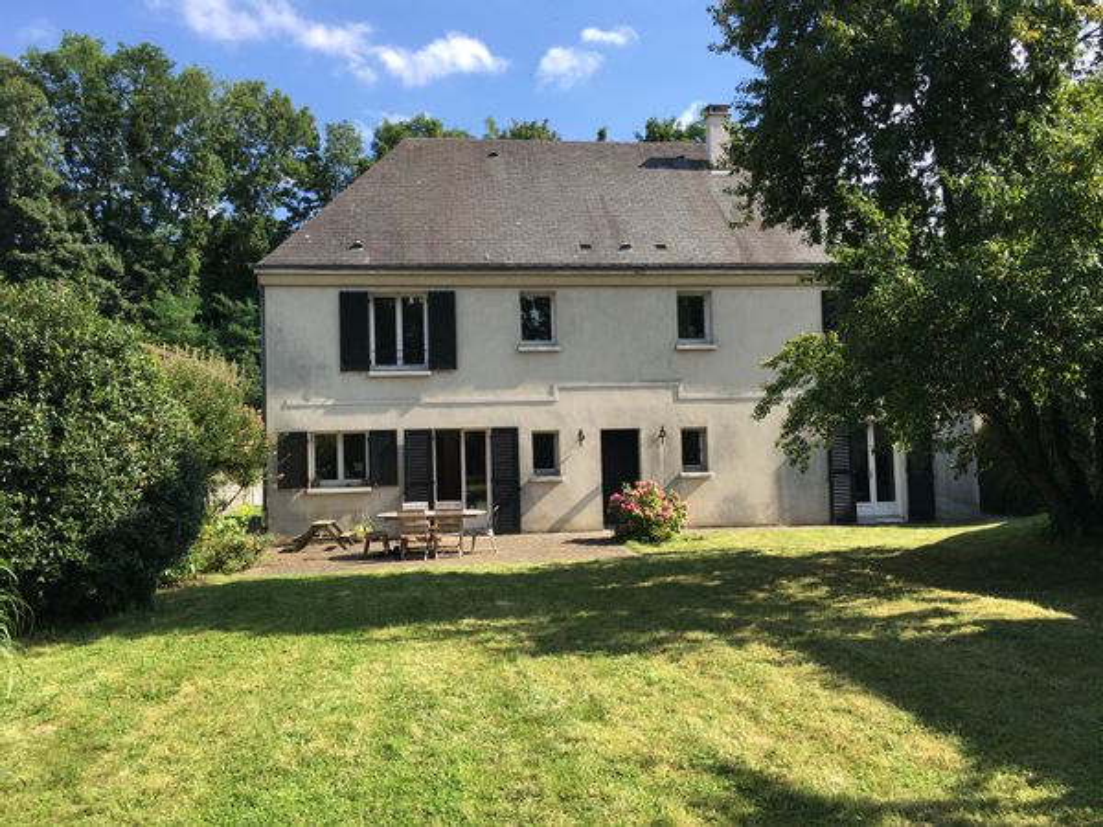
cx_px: 552
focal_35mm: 29
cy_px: 414
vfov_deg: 48.2
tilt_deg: +2.5
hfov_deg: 61.7
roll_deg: +0.8
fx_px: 924
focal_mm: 4.15
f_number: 2.2
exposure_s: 1/761
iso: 25
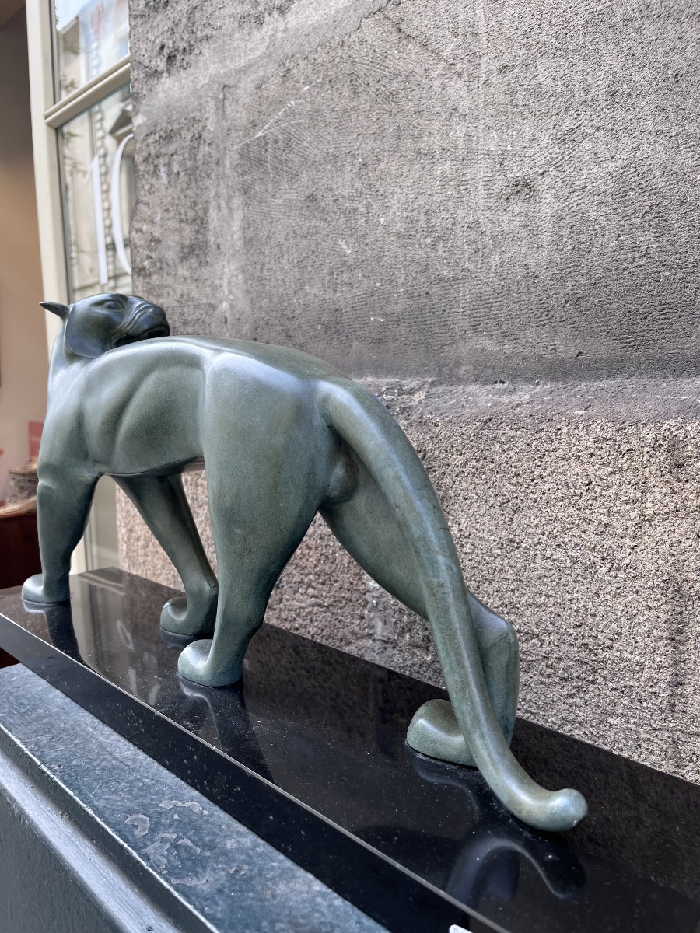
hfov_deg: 53.1
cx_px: 350
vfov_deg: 67.3
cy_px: 466
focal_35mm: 26
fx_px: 701
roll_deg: +2.3
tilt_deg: -7.0
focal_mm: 5.1
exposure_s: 1/254
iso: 40
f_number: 1.6
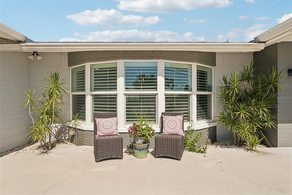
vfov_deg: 59.5
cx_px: 146
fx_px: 170
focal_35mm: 21
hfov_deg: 81.2
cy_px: 98
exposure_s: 1/2000
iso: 400
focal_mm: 21
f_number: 8
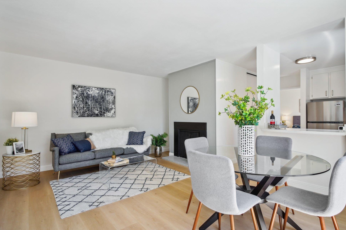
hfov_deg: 90.0
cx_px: 180
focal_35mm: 18
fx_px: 173
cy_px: 116
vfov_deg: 67.4
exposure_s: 1/30
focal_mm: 17
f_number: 8
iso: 400
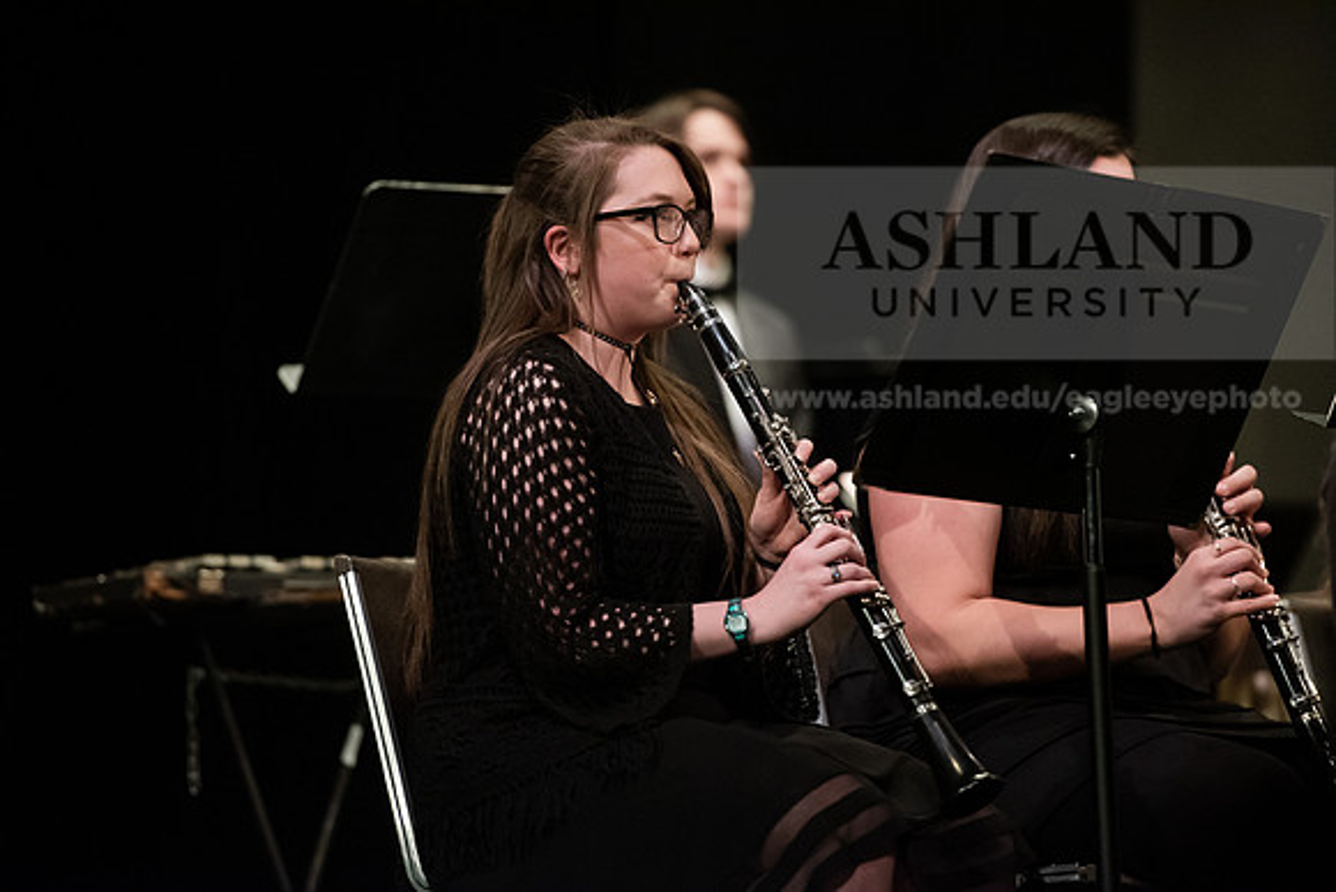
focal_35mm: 200
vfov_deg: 6.9
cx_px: 668
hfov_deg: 10.3
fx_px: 7424
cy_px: 446
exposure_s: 1/200
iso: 4000
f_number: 2.8
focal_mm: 200
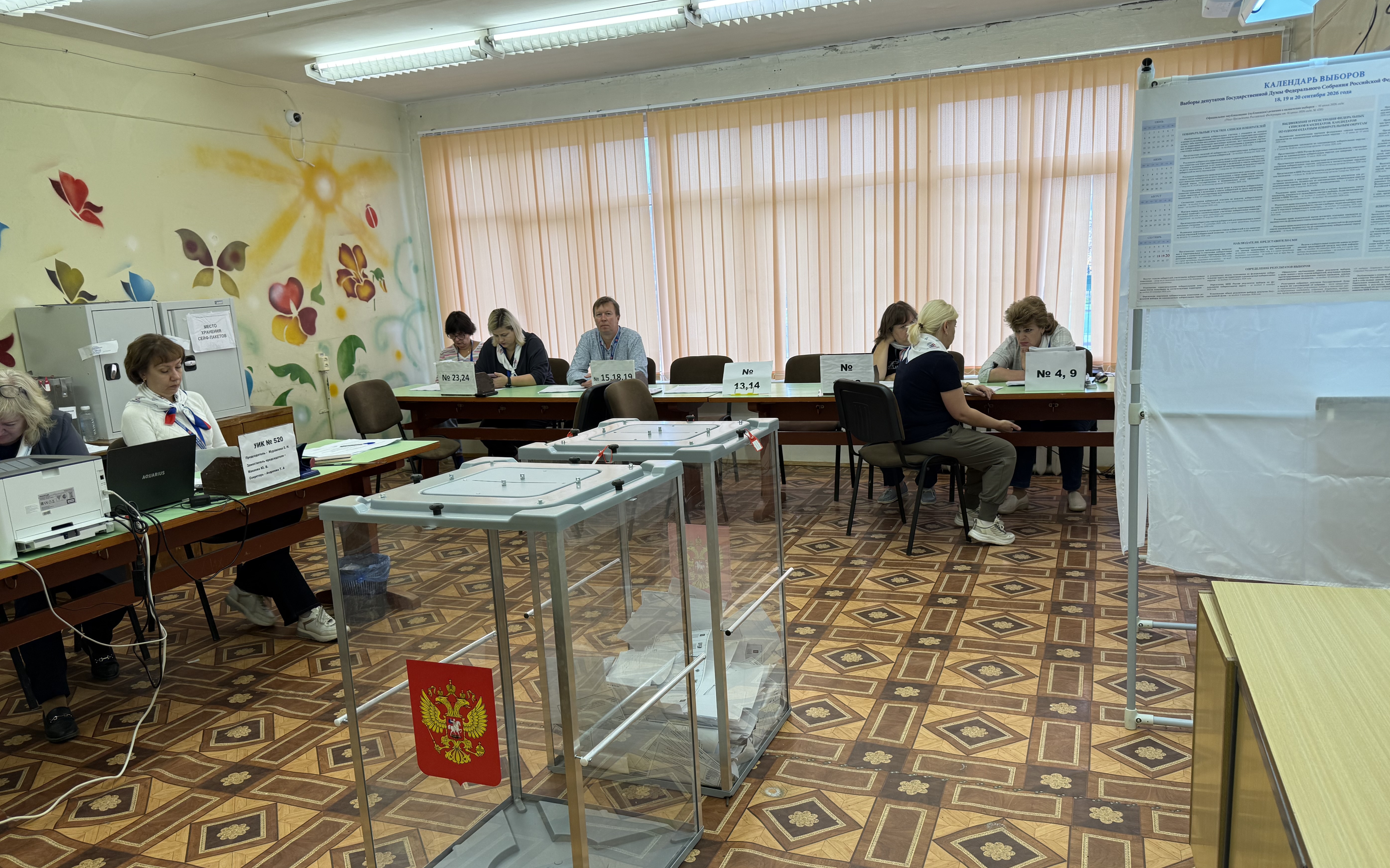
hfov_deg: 70.4
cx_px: 691
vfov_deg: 47.4
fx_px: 985
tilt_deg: -12.7
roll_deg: +3.3
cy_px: 498
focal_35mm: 26
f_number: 1.78
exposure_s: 1/100
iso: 64
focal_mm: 6.76
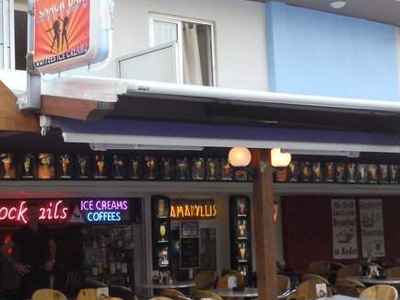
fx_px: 809
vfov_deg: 21.0
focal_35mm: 70
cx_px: 95
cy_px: 141
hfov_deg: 27.3
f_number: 3.9
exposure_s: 1/50
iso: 80
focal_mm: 6.9
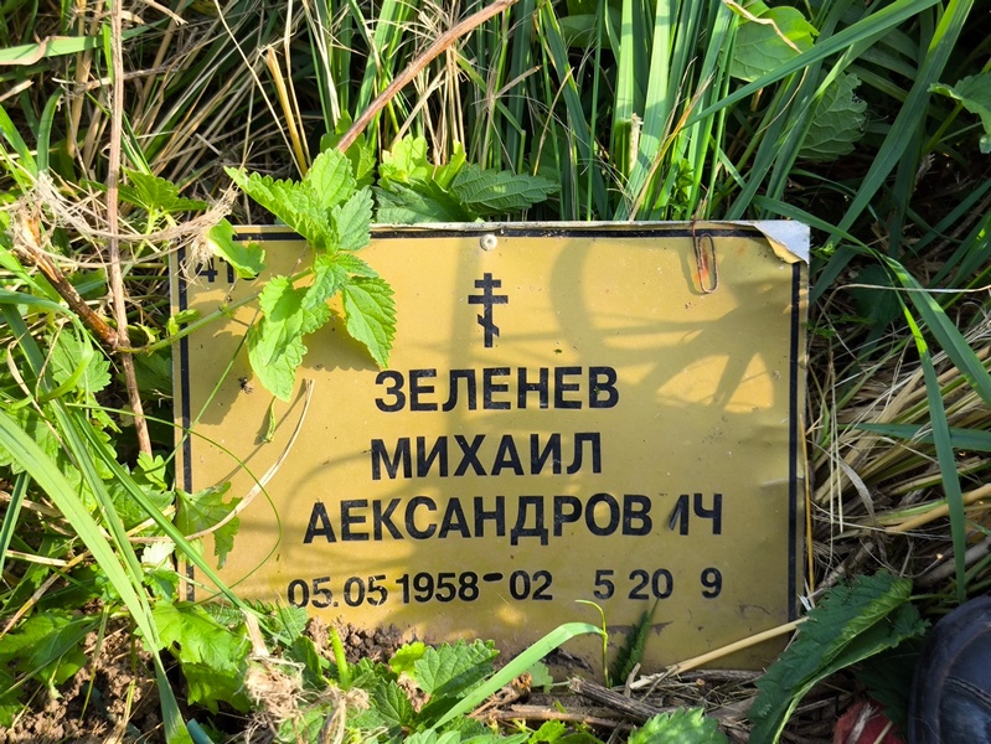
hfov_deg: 38.2
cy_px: 372
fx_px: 1432
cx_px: 496
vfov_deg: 29.1
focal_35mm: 50
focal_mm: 4.71
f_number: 1.7
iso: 50
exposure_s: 1/275
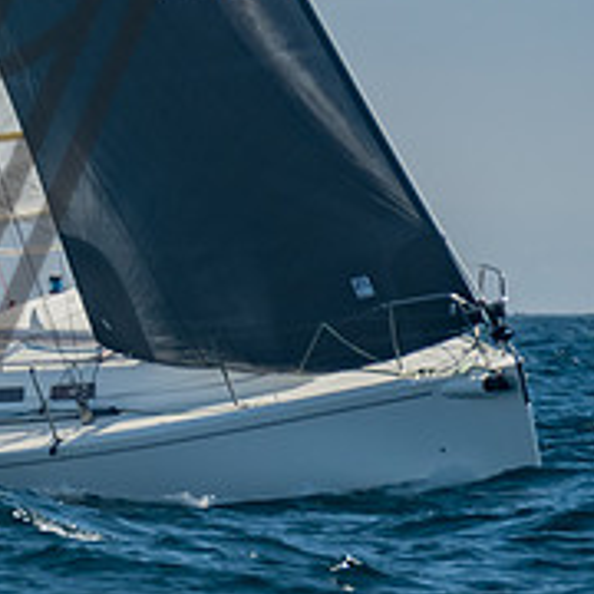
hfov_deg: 1.4
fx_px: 24462
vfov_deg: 1.4
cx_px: -865
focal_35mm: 1260
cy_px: -73
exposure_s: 1/320
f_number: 6.3
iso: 160
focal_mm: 200
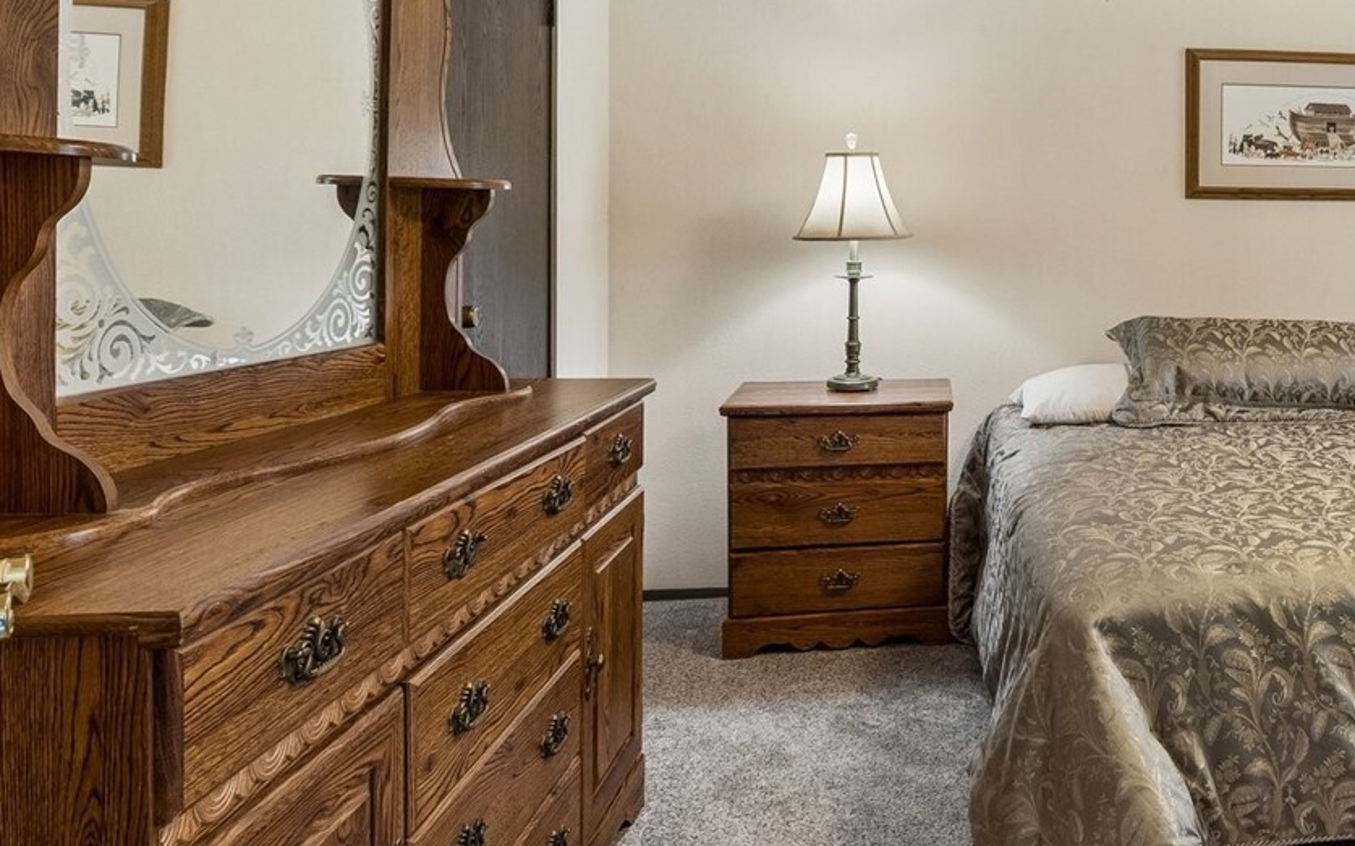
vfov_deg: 39.9
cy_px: 260
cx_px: 1166
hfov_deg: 54.9
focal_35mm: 31
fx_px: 1145
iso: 250
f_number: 9
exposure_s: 1/2
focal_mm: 10
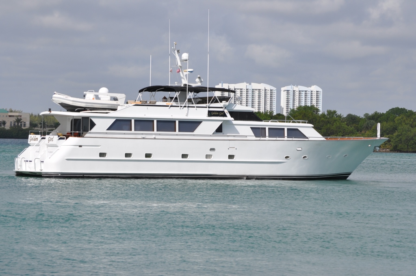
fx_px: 1818
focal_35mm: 158
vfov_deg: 8.7
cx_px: 208
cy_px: 138
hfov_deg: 13.1
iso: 200
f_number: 11
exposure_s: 1/500
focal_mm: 105
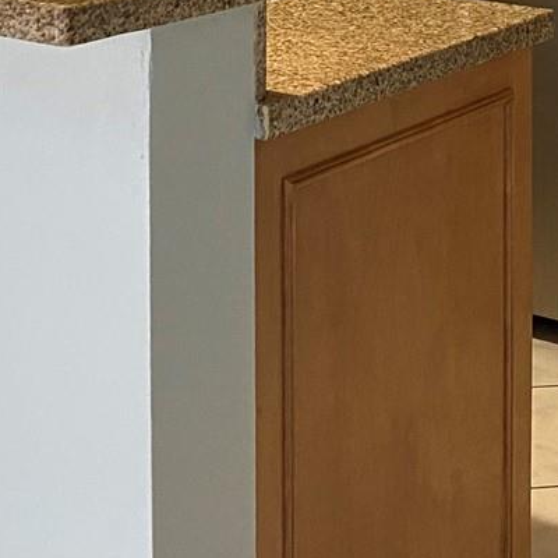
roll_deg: +0.1
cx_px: 287
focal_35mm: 92
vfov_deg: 17.6
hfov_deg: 18.9
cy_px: -184
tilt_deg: -5.4
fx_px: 1678
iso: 400
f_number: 1.8
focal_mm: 4.25
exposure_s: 1/60
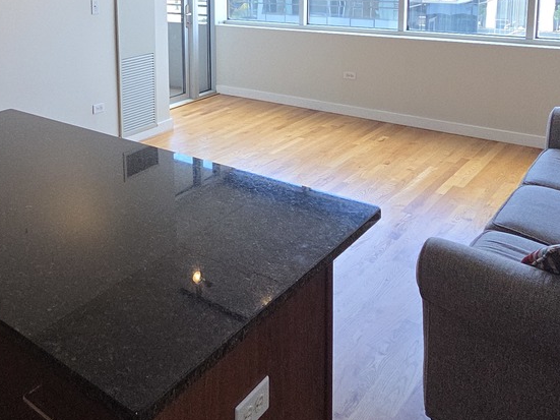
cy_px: 39
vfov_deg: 38.7
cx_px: 131
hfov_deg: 51.4
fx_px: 550
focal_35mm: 34
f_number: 2.2
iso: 64
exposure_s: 1/120
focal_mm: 2.2
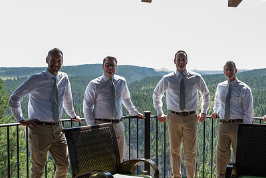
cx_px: 181
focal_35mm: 45
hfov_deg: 42.9
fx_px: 333
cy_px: 100
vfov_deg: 29.9
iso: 200
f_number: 4.5
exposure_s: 1/160
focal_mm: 31
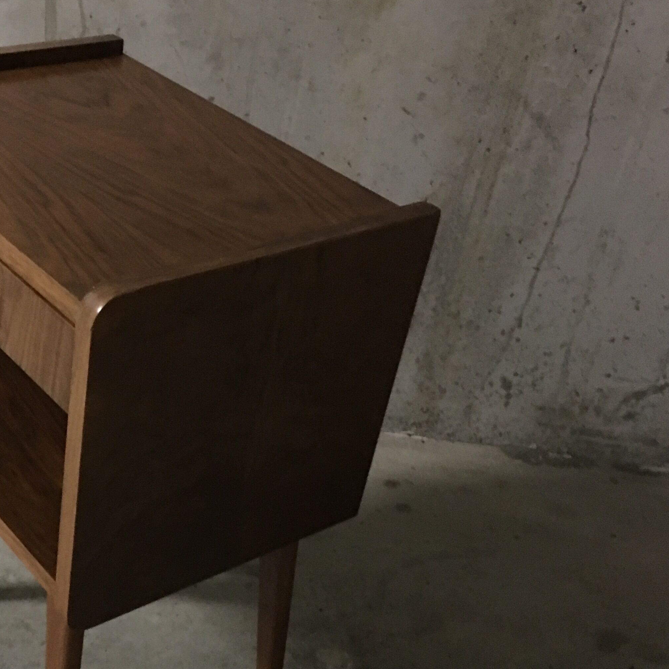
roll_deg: -7.5
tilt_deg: -35.4
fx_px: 1115
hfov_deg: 32.3
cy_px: 445
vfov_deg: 33.1
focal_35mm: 51
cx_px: 119
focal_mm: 4.15
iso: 160
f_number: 2.2
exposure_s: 1/4
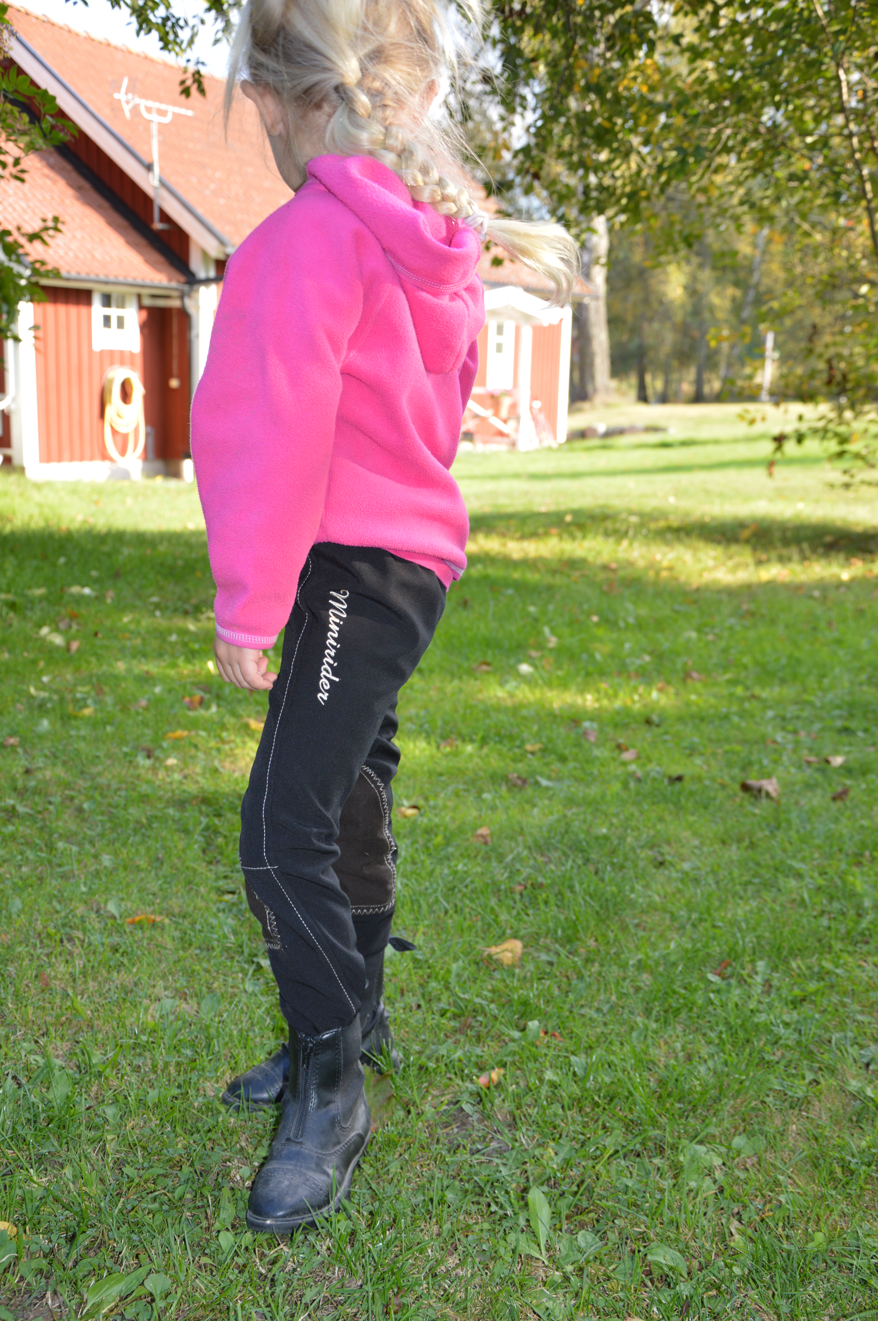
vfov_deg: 46.4
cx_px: 439
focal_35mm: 42
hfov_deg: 31.8
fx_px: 1539
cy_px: 660
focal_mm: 28
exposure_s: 1/125
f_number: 4
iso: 180
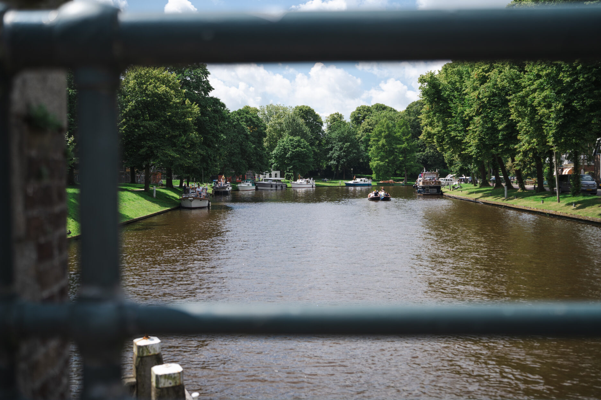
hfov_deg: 53.1
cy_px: 201
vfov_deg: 36.9
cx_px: 296
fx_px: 601
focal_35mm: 36
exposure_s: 1/3200
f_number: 2
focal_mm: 35
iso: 100
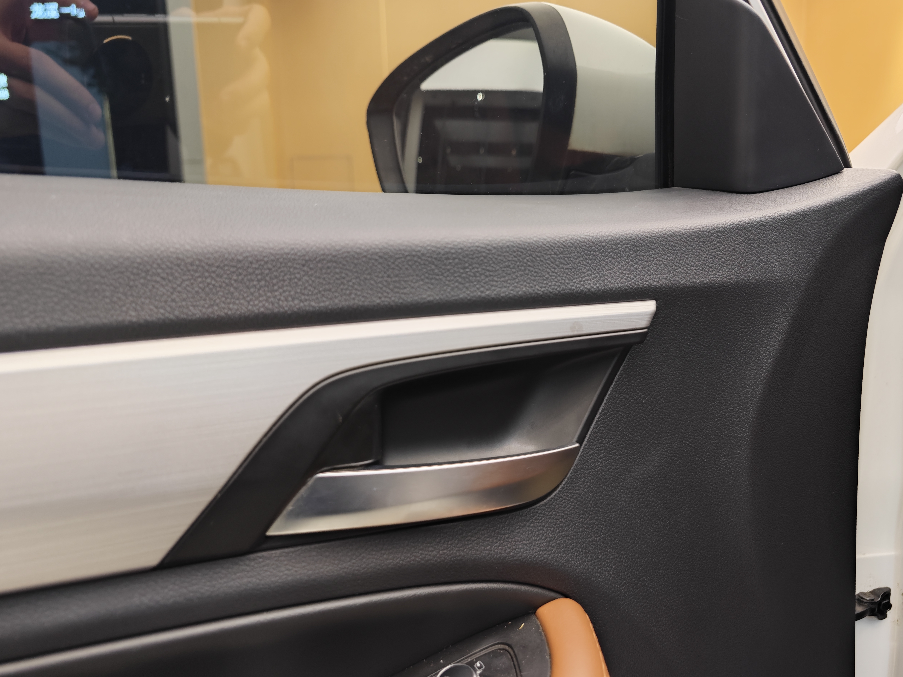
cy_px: 325
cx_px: 455
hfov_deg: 71.6
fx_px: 626
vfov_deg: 56.8
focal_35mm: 24
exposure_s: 1/33.3
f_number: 1.9
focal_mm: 8.7
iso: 500
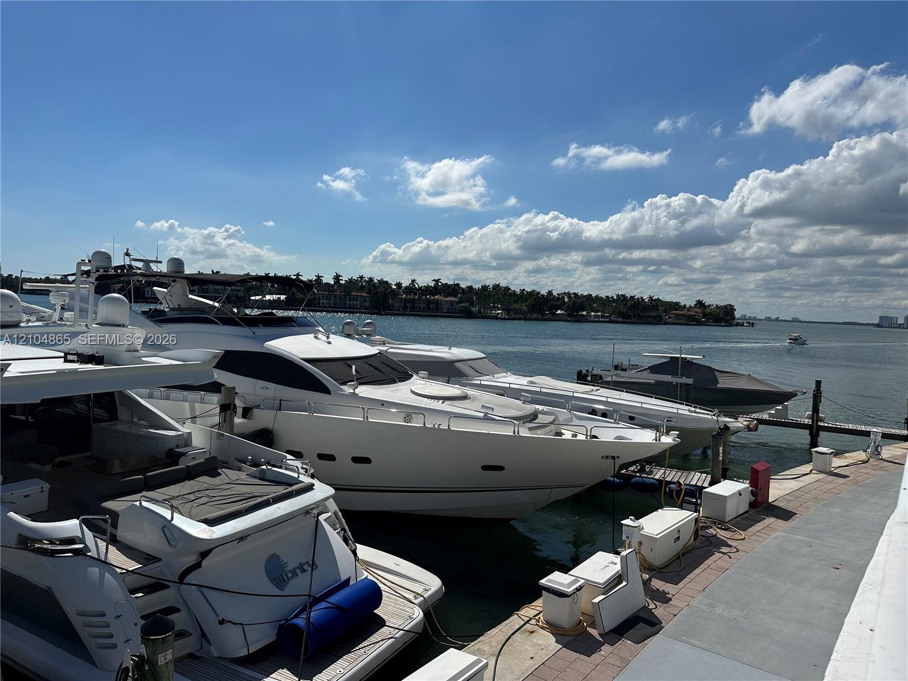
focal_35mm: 24
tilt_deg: -1.9
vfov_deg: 56.8
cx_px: 454
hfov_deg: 71.6
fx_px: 630
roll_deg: -3.0
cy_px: 340
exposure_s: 1/15625
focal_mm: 6.86
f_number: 1.78
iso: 80
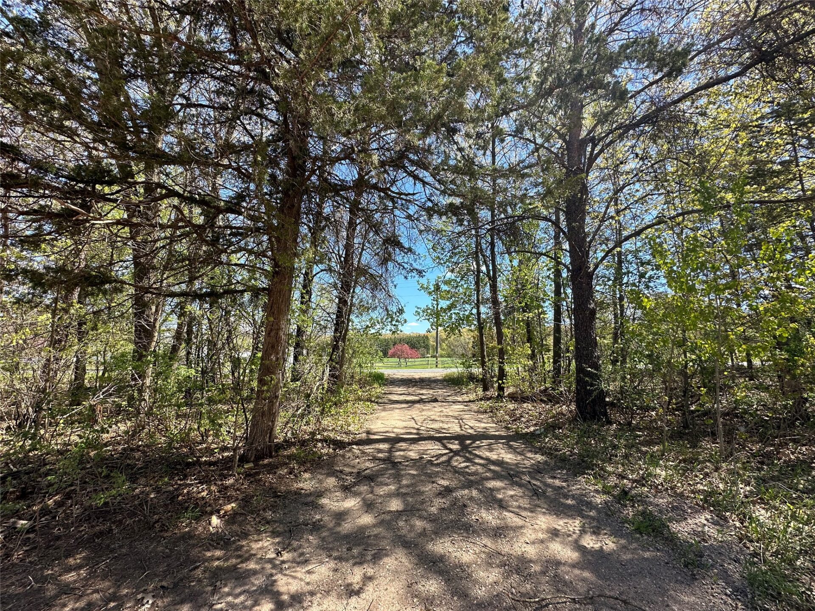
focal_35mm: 14
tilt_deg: +8.1
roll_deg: -1.9
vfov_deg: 85.7
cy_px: 306
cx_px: 408
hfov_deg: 102.1
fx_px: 330
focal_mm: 2.22
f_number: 2.2
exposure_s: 1/575
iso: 40
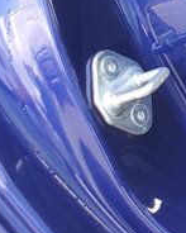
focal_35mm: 141
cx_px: 634
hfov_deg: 8.4
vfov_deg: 12.9
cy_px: -118
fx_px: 971
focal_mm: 4.3
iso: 125
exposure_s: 1/120
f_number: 2.4
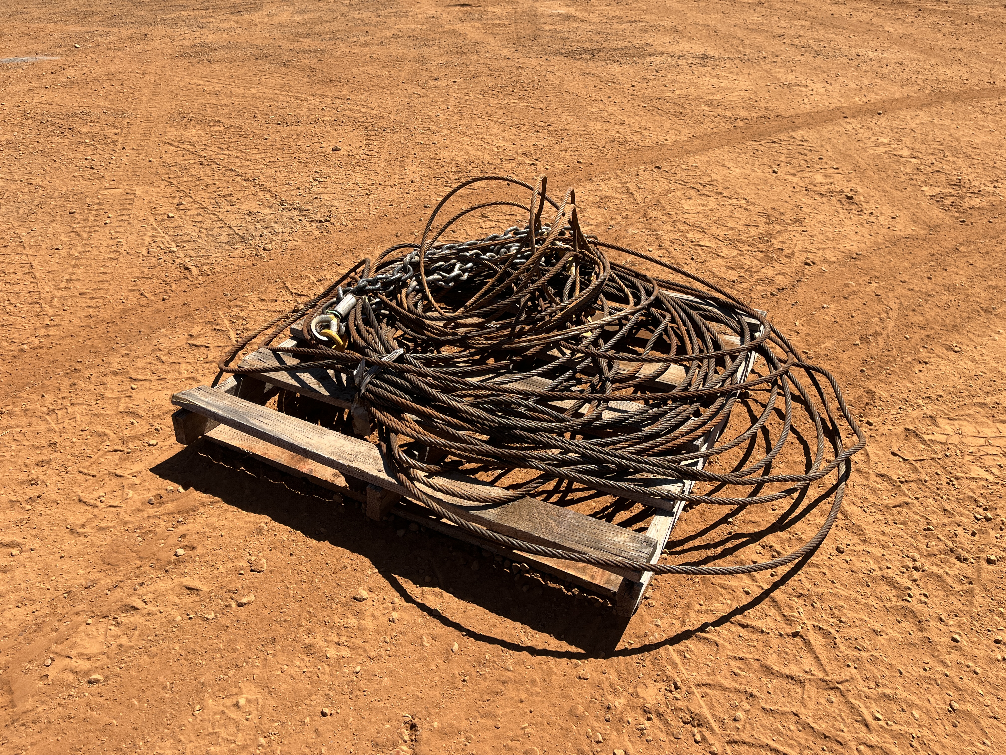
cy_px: 378
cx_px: 503
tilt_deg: -32.2
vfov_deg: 53.1
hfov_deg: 67.3
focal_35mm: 26
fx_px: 756
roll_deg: +0.7
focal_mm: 5.1
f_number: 1.6
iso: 50
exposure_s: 1/2571
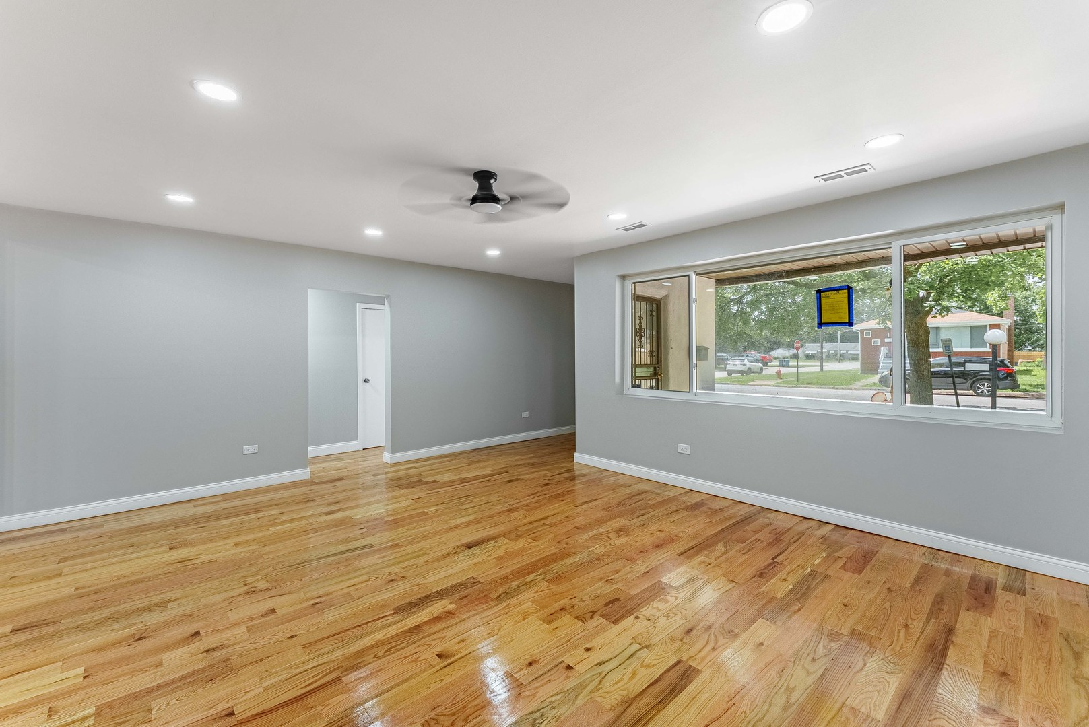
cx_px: 544
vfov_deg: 78.1
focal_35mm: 15
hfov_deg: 101.1
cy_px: 364
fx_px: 448
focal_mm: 14.8
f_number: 7.1
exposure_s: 1/2500
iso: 1000
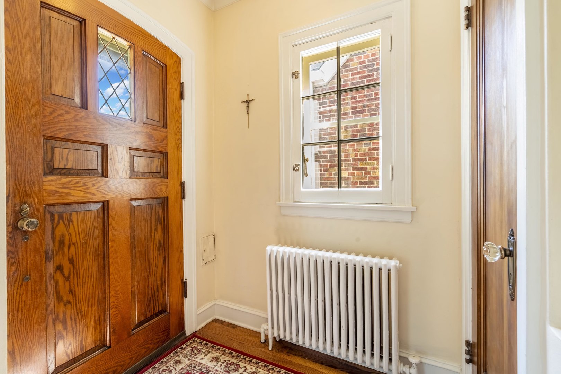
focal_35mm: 16
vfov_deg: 73.7
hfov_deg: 96.7
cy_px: 187
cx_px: 280
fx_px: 249
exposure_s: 1/30
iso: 640
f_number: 9
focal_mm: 16
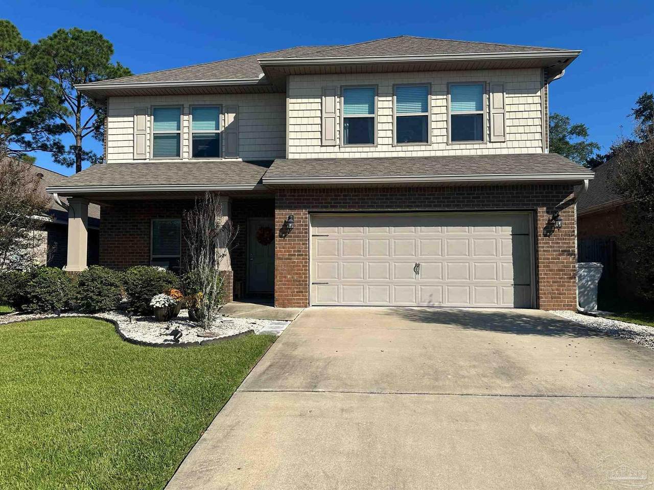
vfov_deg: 56.8
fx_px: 453
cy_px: 245
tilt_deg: +3.0
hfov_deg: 71.6
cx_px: 327
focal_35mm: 24
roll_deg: -0.6
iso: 80
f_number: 1.78
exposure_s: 1/5848
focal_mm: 6.86
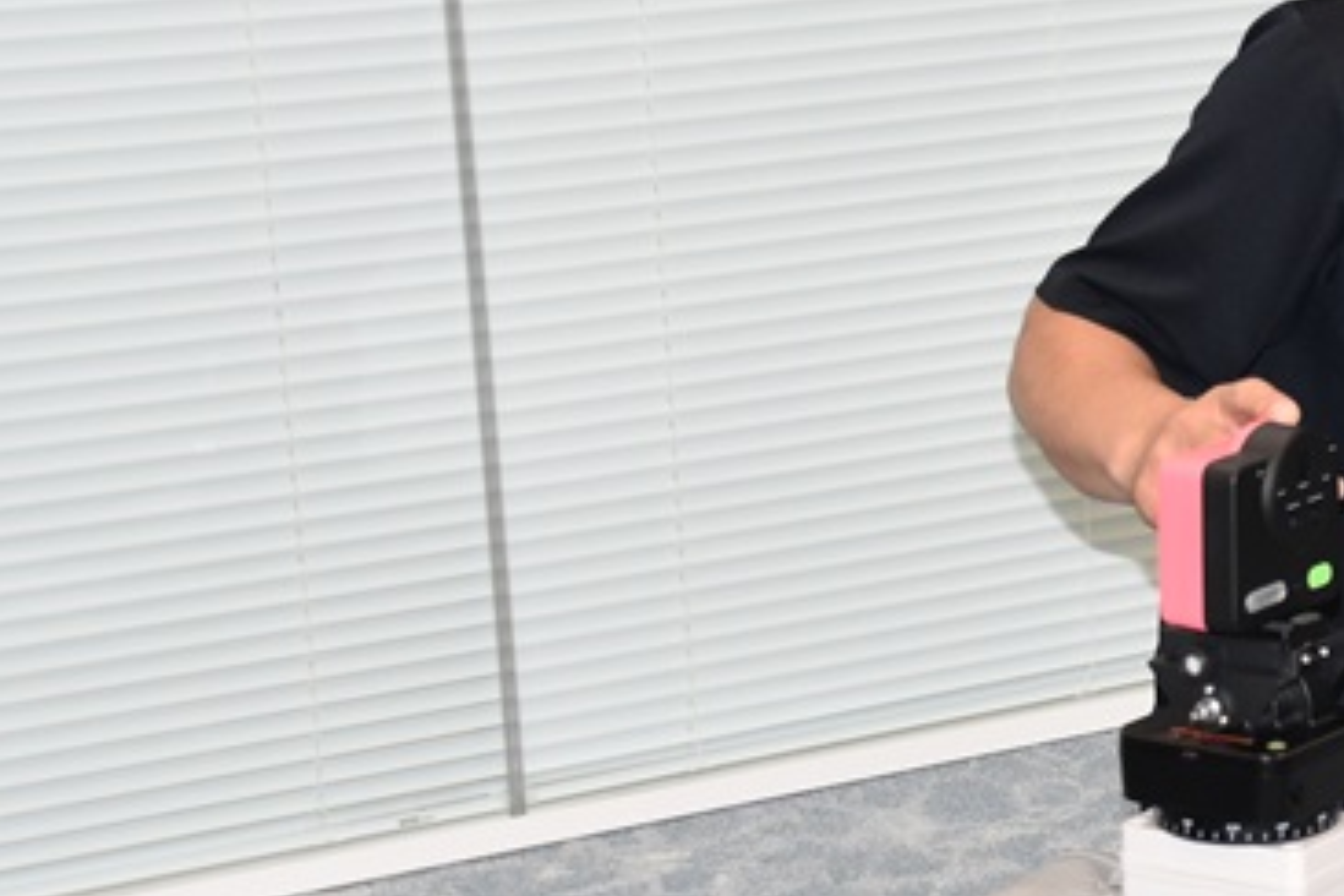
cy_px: 542
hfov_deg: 15.0
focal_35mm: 131
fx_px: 4890
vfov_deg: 10.5
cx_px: 1704
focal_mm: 32
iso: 800
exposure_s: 1/125
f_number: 5.6
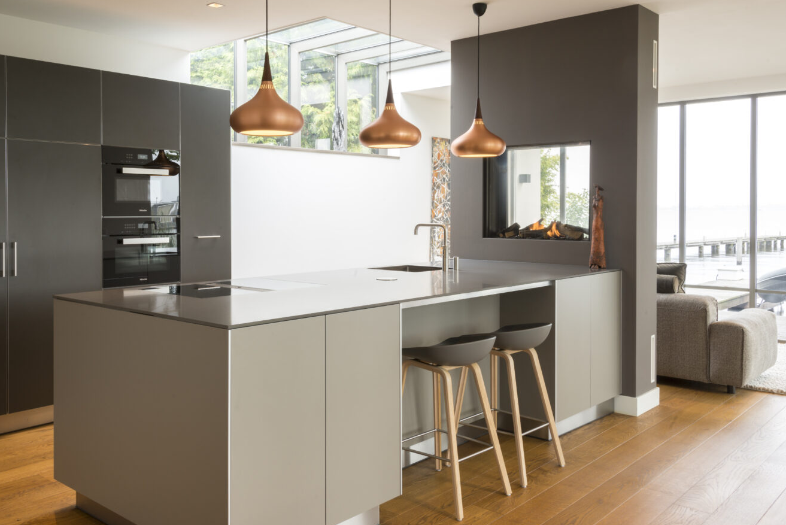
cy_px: 223
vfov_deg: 41.1
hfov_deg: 58.3
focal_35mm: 32
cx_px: 320
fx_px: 699
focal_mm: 26
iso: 100
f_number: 20
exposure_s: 1/1.67
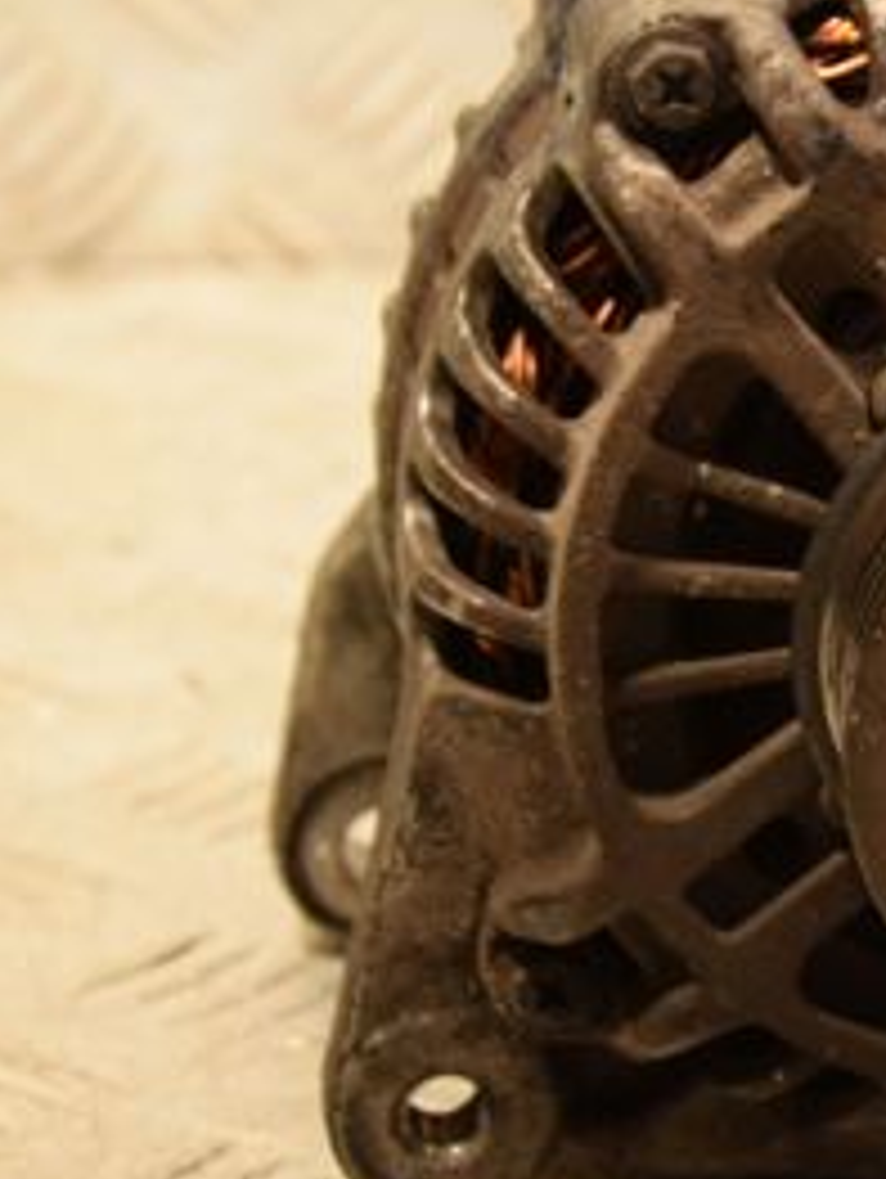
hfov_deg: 8.7
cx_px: 1070
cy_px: 594
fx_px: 5758
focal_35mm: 169
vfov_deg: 11.7
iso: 800
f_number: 4.8
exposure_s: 1/160
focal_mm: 48
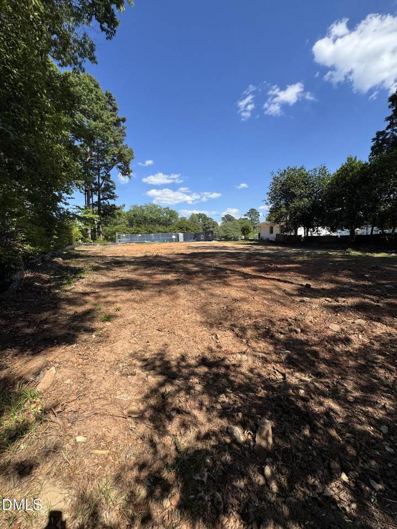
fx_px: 214
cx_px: 198
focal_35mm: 14
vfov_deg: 102.1
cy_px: 264
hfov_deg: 85.7
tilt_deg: -6.3
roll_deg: +2.7
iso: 50
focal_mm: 2.22
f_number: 2.2
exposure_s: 1/1370
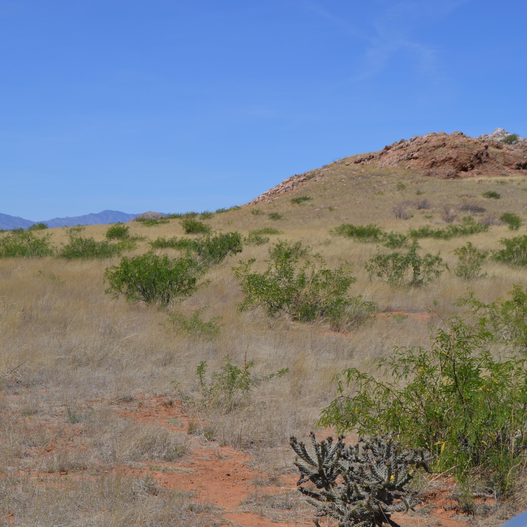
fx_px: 1165
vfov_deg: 25.5
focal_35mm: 68
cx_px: 183
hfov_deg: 25.4
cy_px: 262
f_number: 9
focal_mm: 35
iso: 100
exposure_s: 1/320
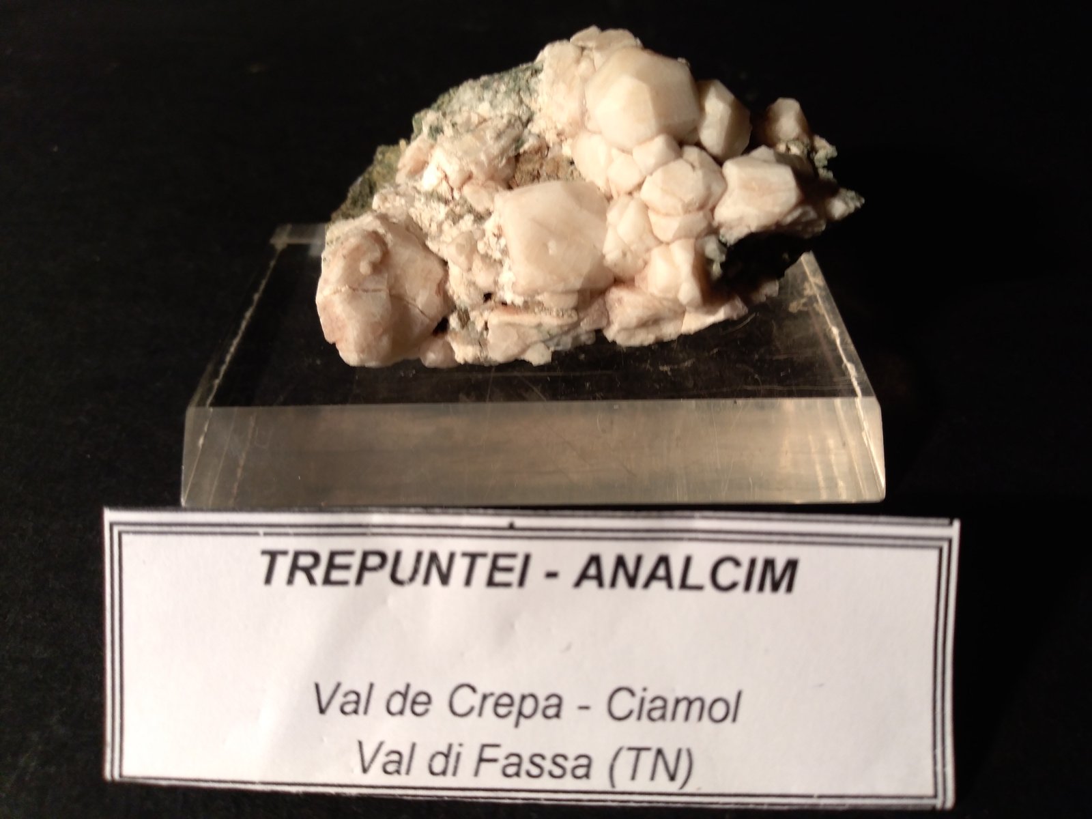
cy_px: 410
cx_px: 546
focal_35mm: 26
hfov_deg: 67.3
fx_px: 820
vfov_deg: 53.1
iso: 163
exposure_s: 1/33.3
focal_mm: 3.54
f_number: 2
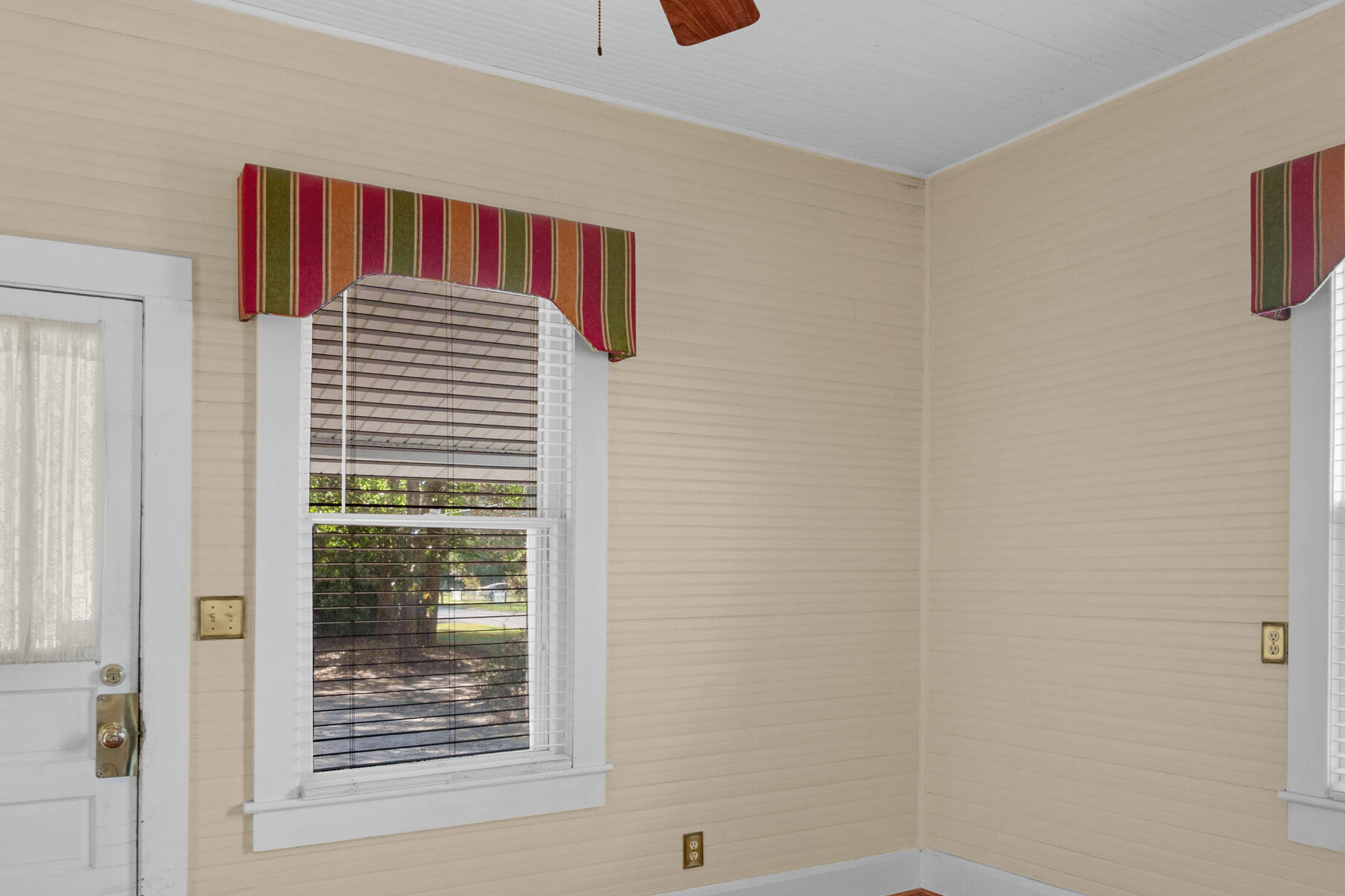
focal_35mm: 28
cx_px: 776
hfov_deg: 65.4
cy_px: 566
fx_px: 1040
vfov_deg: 46.2
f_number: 7.1
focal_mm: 11
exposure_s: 1/6
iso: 250
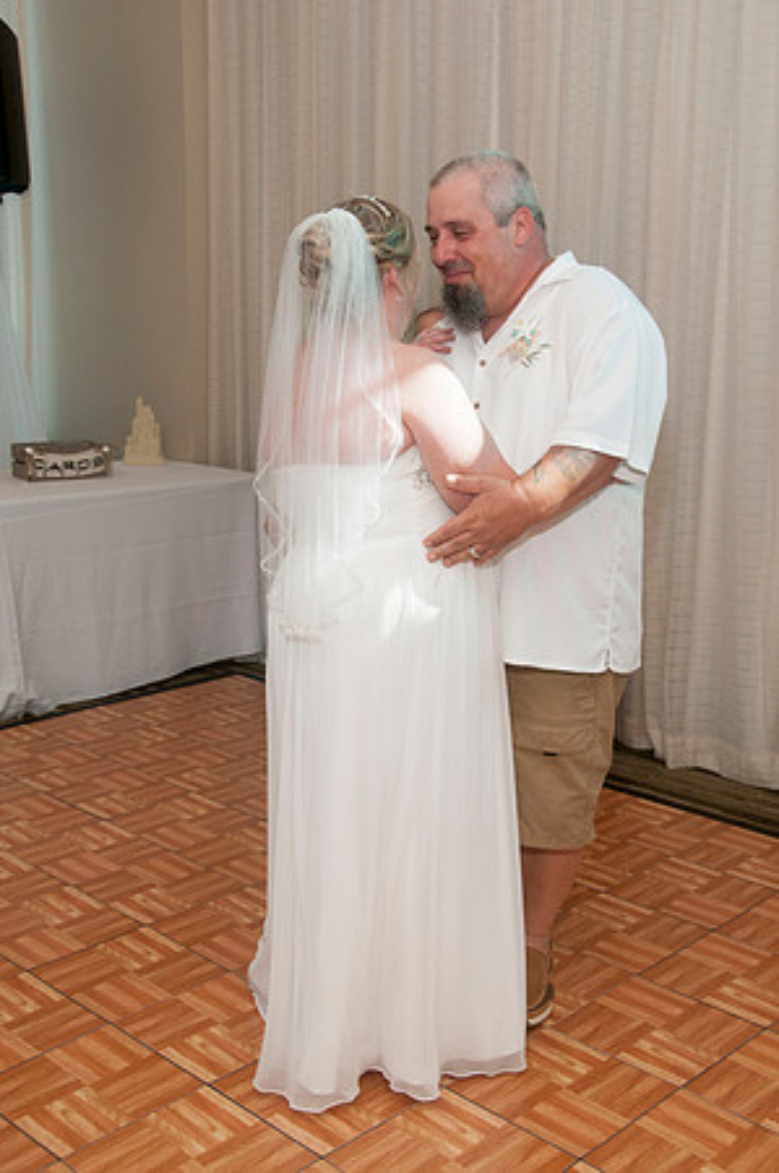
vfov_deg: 46.4
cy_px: 586
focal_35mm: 42
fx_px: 1366
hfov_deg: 31.8
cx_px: 390
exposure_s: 1/50
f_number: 5.6
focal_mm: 28
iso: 400
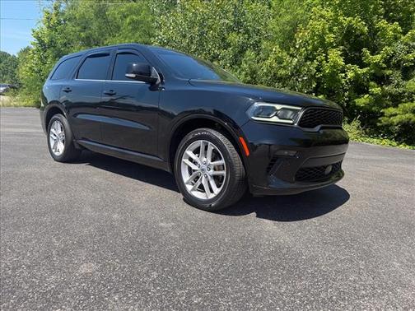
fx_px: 288
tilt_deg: -12.7
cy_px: 156
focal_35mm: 24
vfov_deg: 56.8
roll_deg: -4.5
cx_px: 208
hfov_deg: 71.6
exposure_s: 1/2370
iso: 80
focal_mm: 6.76
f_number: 1.78
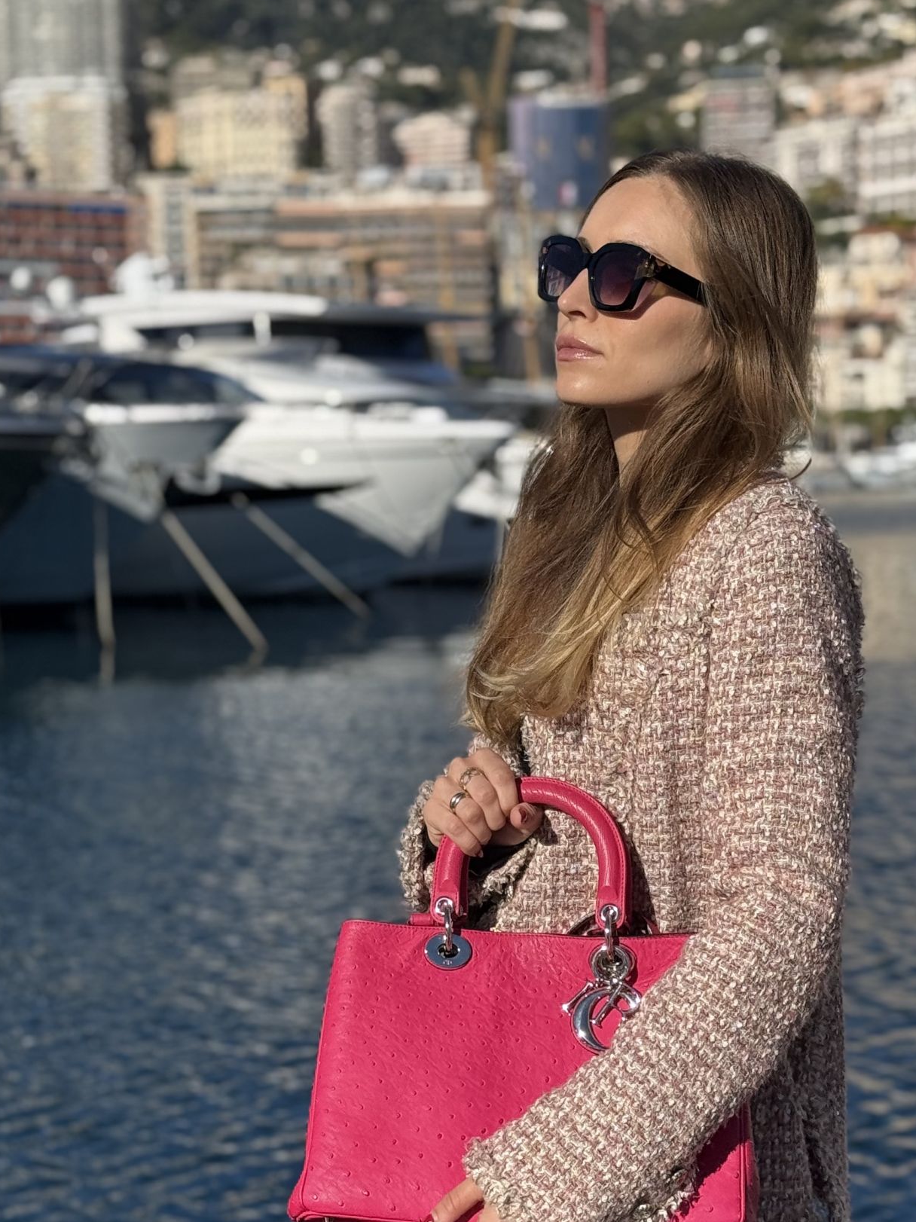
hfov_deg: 19.9
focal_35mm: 74
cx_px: 497
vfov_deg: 26.3
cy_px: 689
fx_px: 2612
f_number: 1.78
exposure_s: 1/7143
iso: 64
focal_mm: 6.76
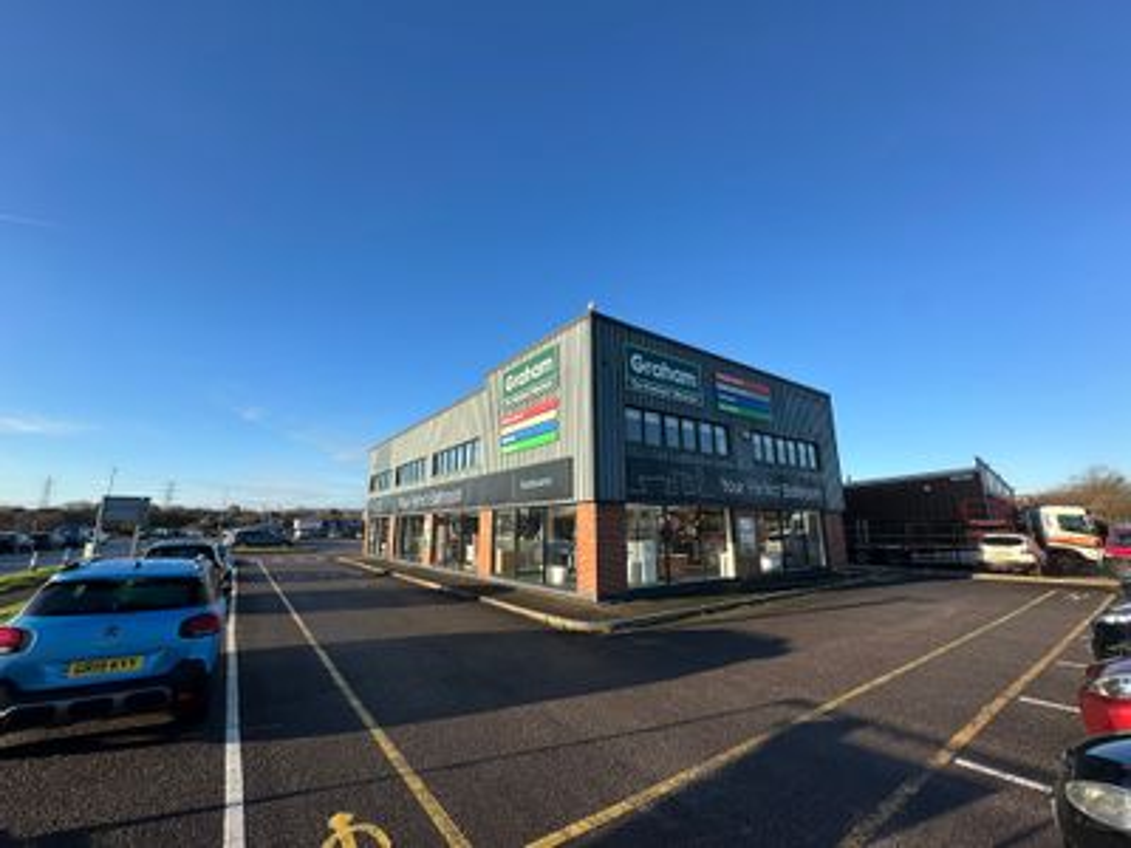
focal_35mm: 14
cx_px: 566
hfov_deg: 102.1
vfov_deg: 85.7
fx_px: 457
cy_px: 424
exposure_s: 1/1033
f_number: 2.2
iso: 50
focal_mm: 2.22
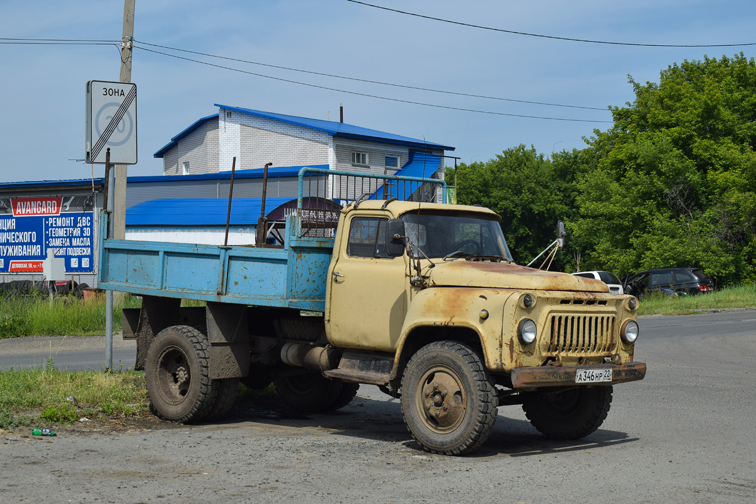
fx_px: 1323
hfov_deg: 31.9
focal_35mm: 63
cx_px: 378
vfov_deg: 21.6
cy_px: 252
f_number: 7.1
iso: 200
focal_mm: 42
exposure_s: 1/1250
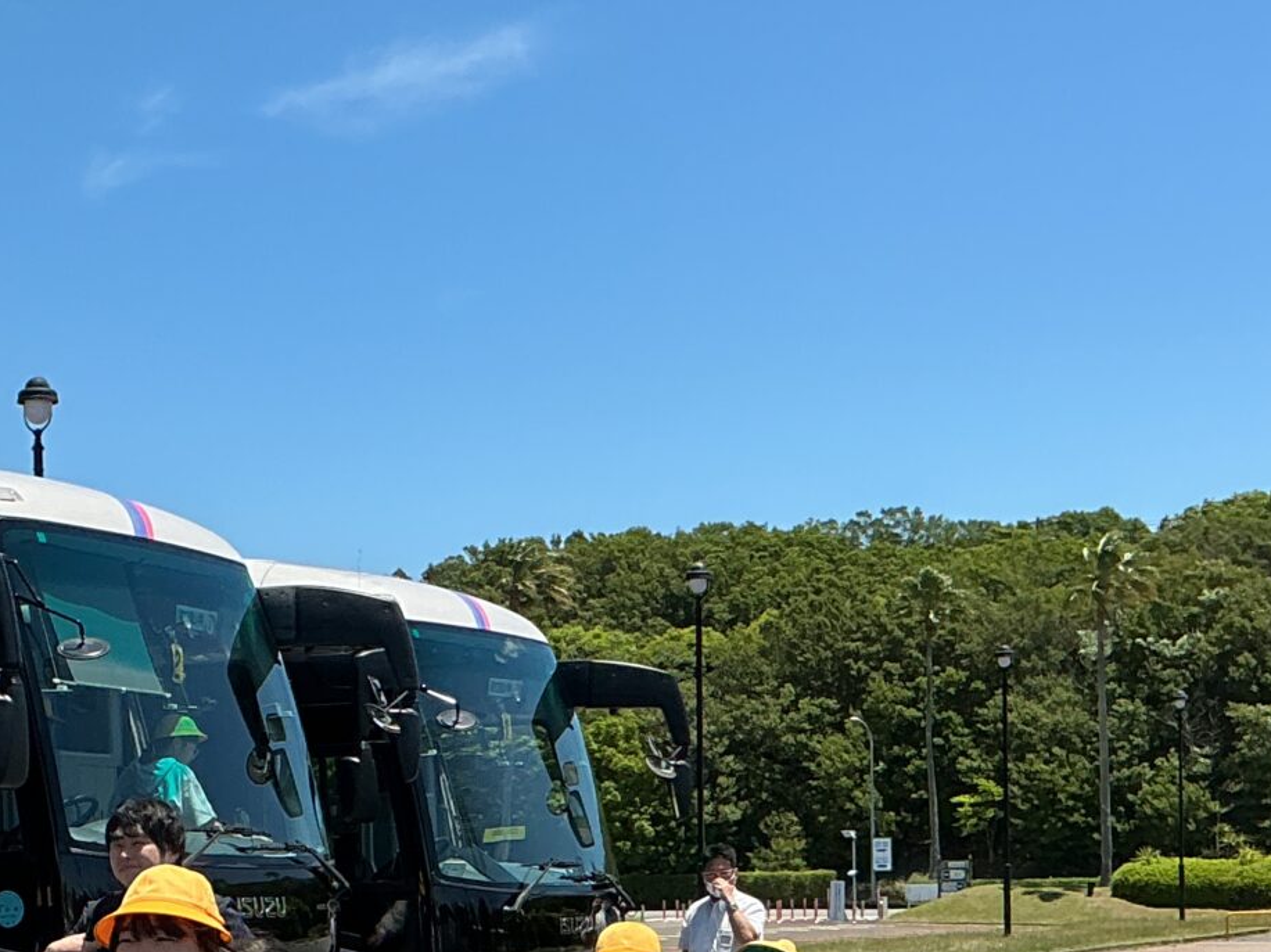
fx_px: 2973
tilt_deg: +2.8
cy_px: 942
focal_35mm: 81
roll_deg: +3.6
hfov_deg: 23.1
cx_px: -3
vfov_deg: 17.8
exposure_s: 1/1377
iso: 25
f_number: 1.8
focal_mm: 3
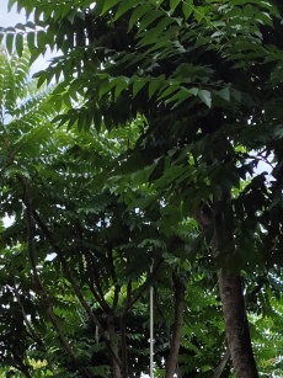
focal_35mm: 80
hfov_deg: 17.6
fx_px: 873
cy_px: 502
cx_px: 333
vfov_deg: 21.8
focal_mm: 6.19
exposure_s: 1/835
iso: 50
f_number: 1.65
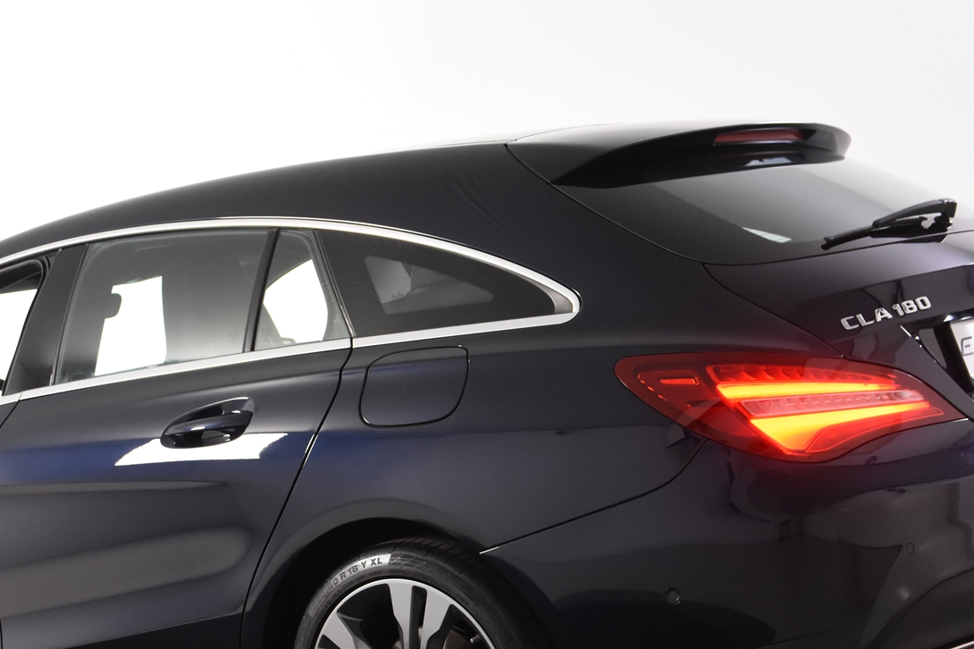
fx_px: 2001
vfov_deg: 18.3
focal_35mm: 74
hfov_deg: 27.3
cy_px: 465
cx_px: 361
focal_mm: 28
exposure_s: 1/80
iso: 1600
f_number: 4.5
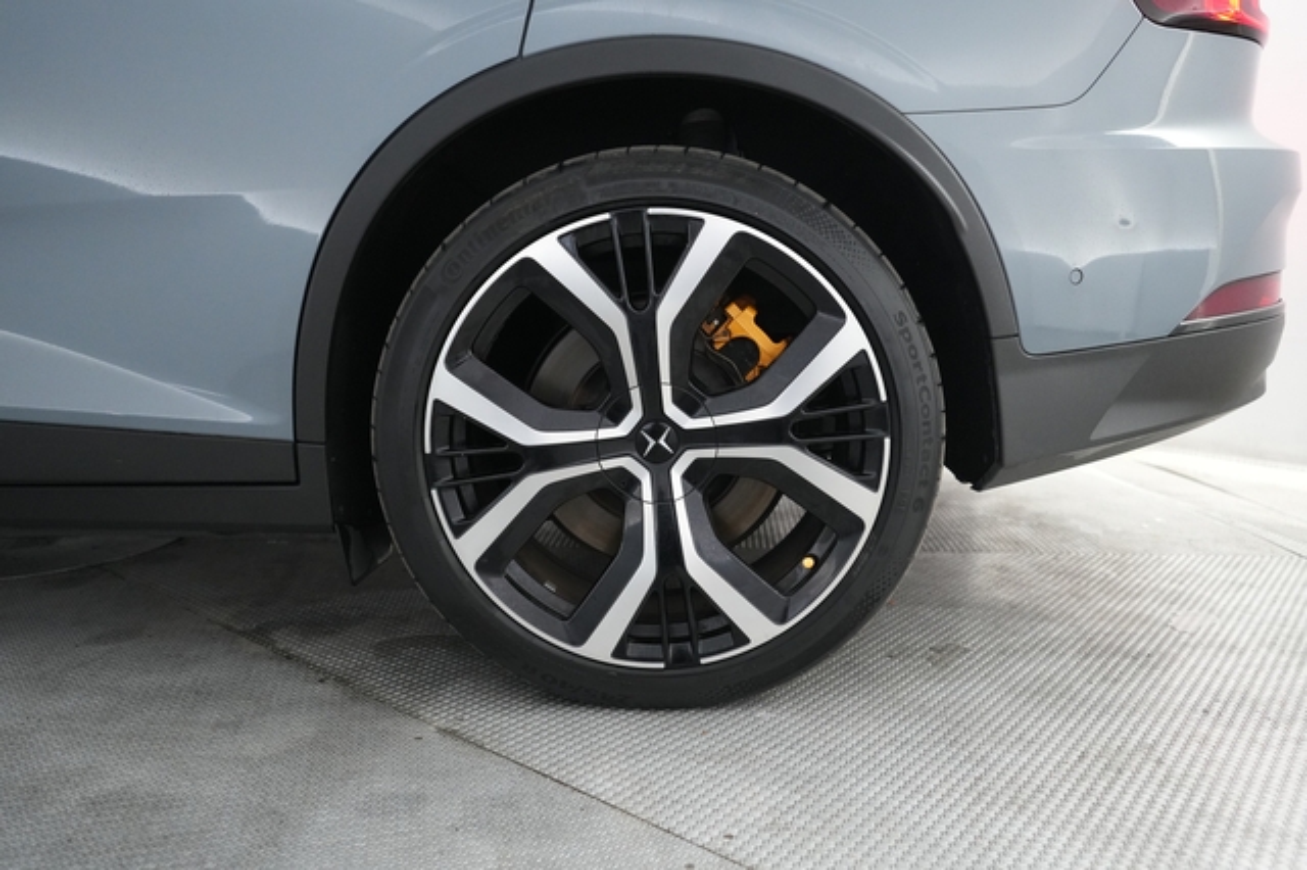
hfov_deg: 69.4
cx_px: 654
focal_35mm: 26
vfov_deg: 49.5
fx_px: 943
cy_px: 435
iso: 4000
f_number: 2.8
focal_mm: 26
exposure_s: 1/160
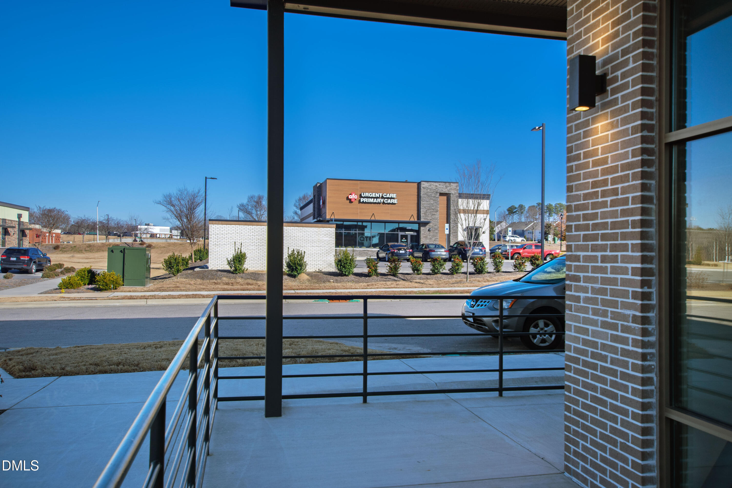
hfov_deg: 61.9
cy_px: 244
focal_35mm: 30
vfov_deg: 43.6
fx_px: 610
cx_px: 366
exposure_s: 1/400
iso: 100
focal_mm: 20
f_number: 5.6
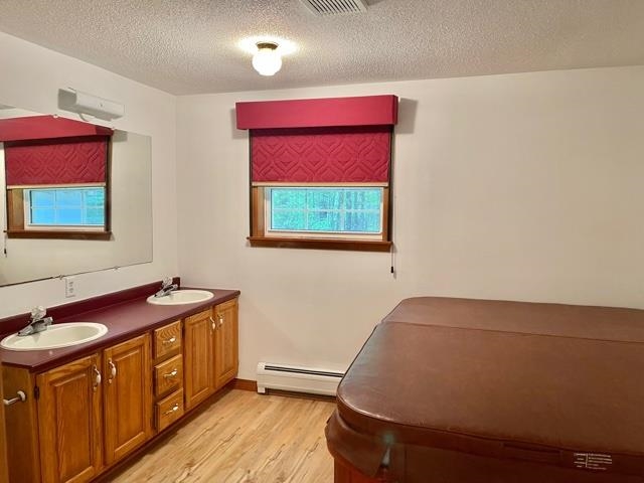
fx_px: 484
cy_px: 242
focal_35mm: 26
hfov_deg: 67.3
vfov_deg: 53.1
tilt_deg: -4.3
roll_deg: -0.3
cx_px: 322
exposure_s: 1/60
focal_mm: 5.1
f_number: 1.6
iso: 400
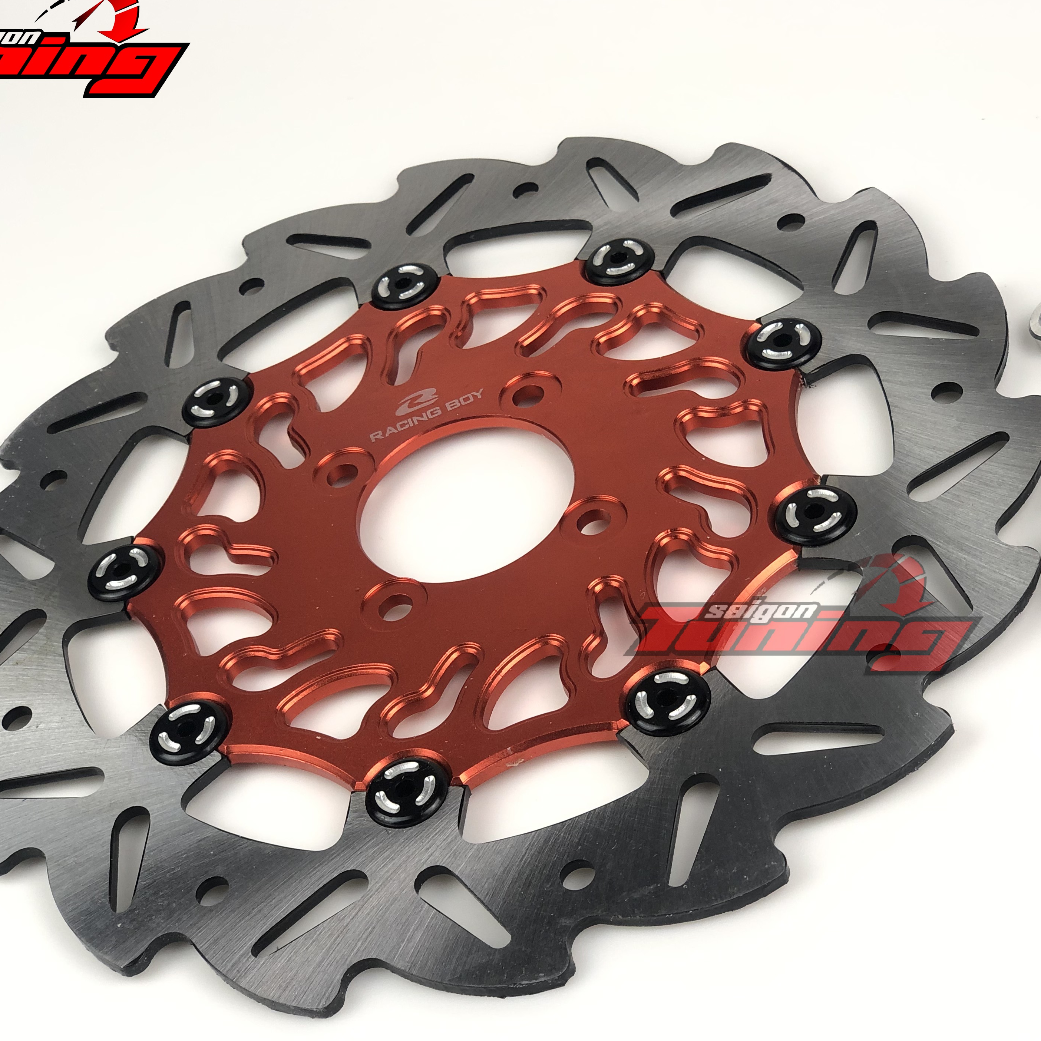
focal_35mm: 66
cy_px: 538
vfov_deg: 26.1
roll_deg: +20.5
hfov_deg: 26.1
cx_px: 603
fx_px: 2246
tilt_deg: -44.7
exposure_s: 1/50
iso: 25
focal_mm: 6
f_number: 2.4
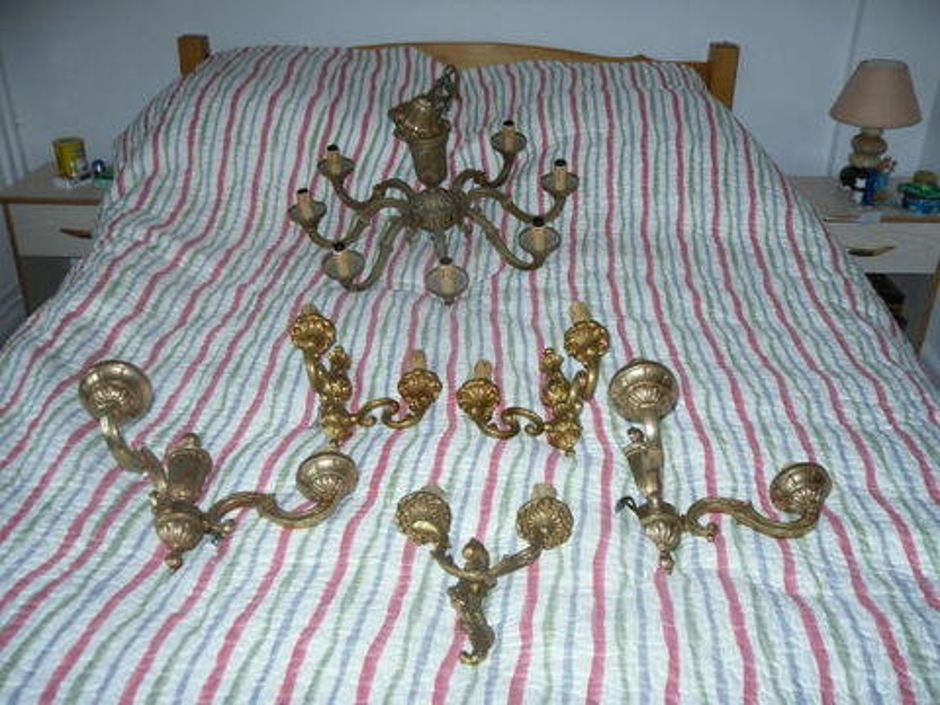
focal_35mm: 35
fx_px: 950
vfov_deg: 40.7
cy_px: 352
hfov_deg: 52.6
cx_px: 470
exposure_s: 1/45
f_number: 3.5
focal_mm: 6.3
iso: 80
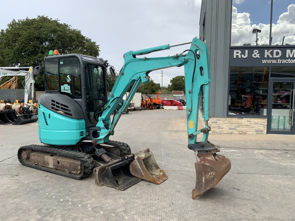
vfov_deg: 48.2
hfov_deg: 61.7
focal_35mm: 29
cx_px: 148
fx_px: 247
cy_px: 110
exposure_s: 1/997
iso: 16
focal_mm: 3
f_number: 1.8
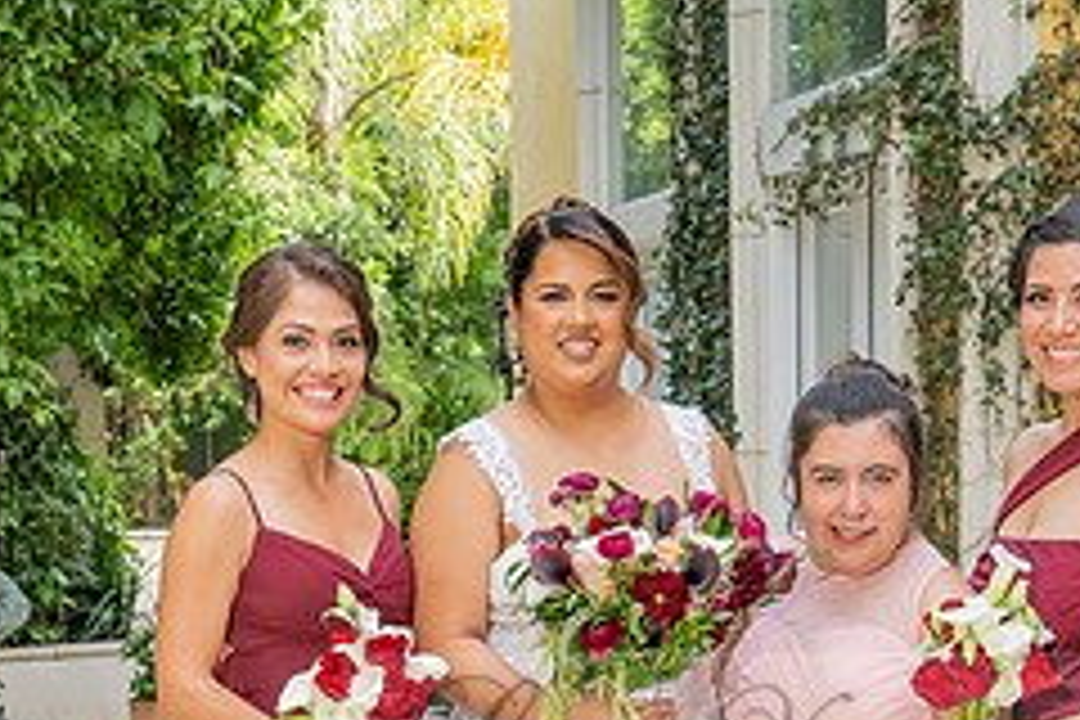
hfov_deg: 21.0
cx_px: 554
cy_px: 817
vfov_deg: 13.8
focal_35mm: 97
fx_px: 2910
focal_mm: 34.5
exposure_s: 1/200
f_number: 5.6
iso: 200
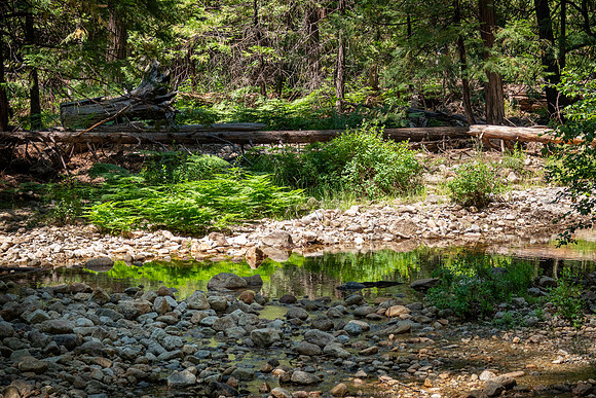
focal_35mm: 104
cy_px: 199
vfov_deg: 13.2
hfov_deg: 19.6
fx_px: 1722
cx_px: 298
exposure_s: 1/500
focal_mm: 38.04
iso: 200
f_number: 4
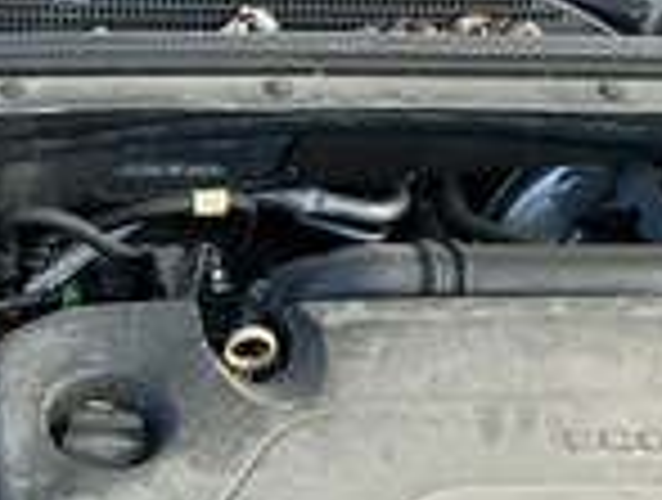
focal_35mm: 76
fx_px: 1457
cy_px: 554
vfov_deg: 18.7
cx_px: -212
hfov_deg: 22.7
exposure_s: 1/122
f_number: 1.8
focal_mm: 3
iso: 25
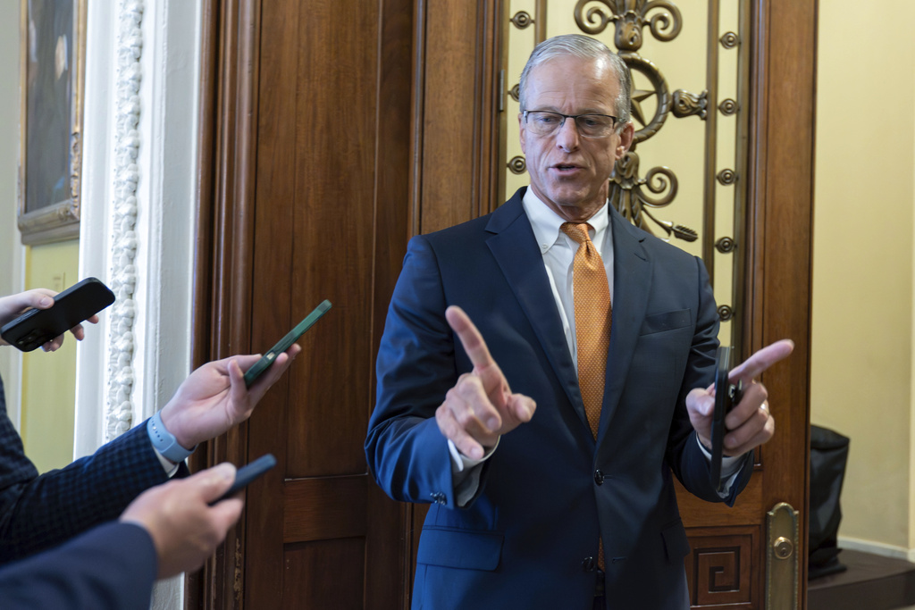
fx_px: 890
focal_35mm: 35
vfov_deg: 37.9
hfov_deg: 54.4
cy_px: 305
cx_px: 458
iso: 4000
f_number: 2.8
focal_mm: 35
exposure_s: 1/125
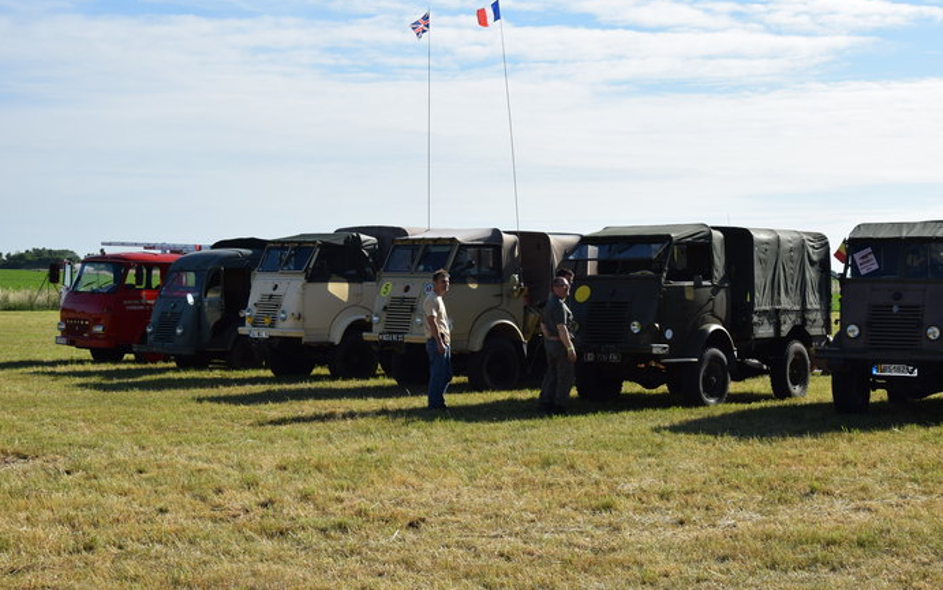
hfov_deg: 33.0
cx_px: 476
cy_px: 281
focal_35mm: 62
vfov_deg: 21.0
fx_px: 1594
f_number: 11
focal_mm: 40
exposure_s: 1/200
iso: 100
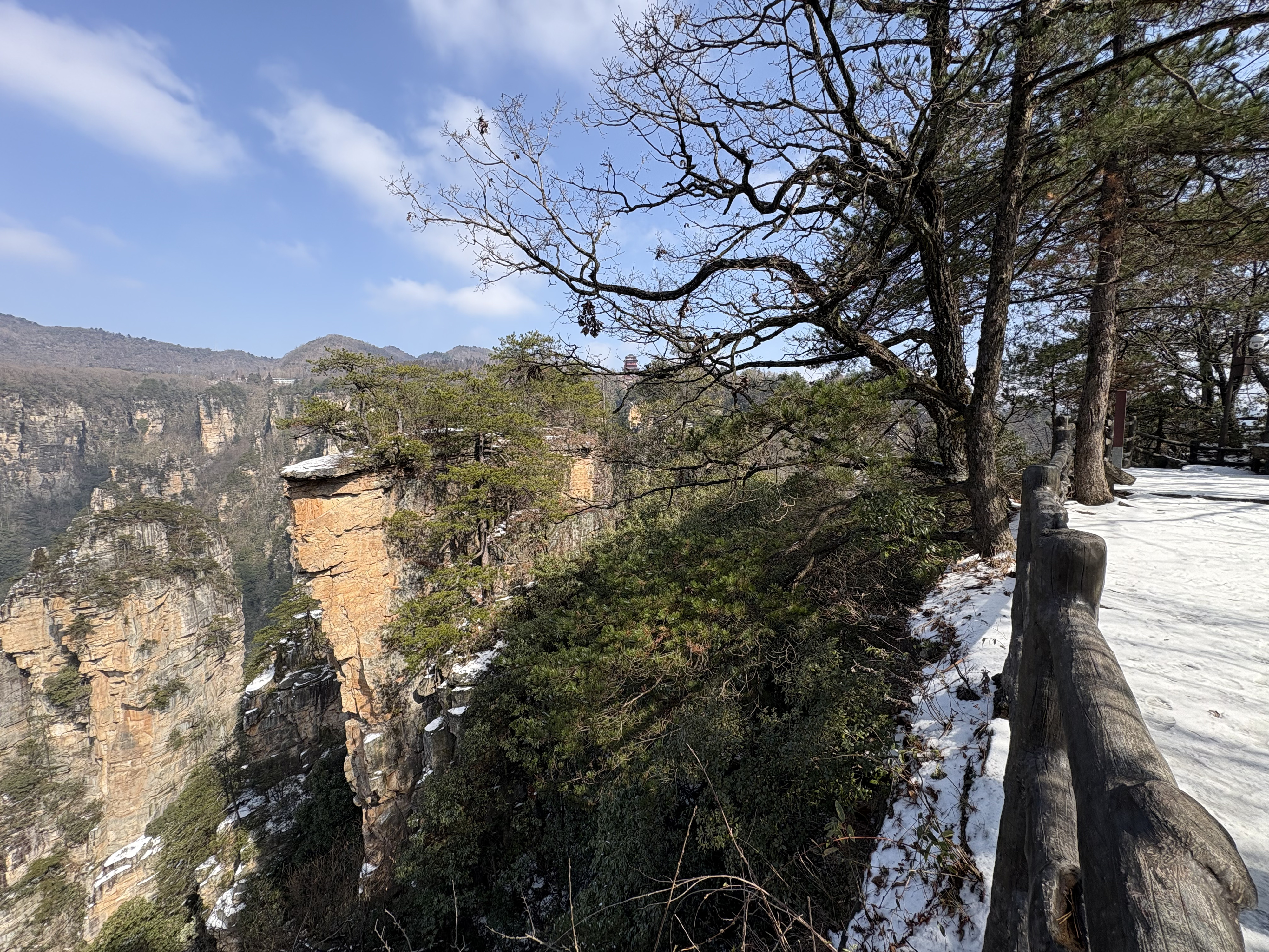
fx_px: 513
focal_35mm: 14
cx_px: 634
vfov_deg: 85.7
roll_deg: -0.1
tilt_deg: -3.7
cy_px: 476
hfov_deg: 102.1
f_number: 2.2
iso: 40
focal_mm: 2.22
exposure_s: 1/727
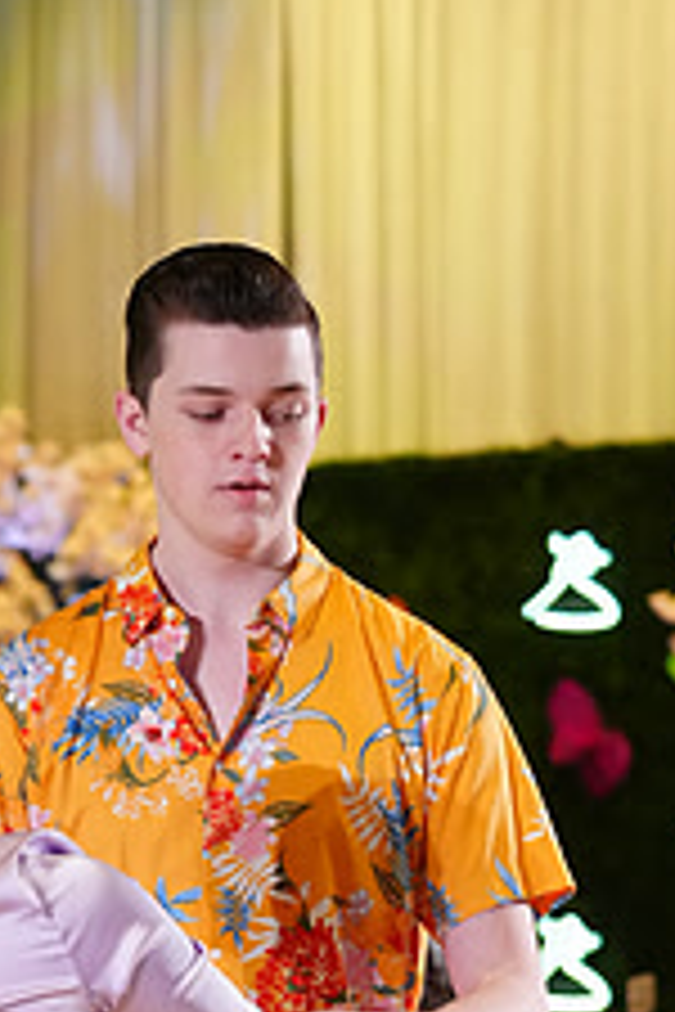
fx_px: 6384
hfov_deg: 6.0
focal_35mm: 227
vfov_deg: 8.9
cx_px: 205
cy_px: 1282
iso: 3200
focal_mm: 88
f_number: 4
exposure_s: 1/400
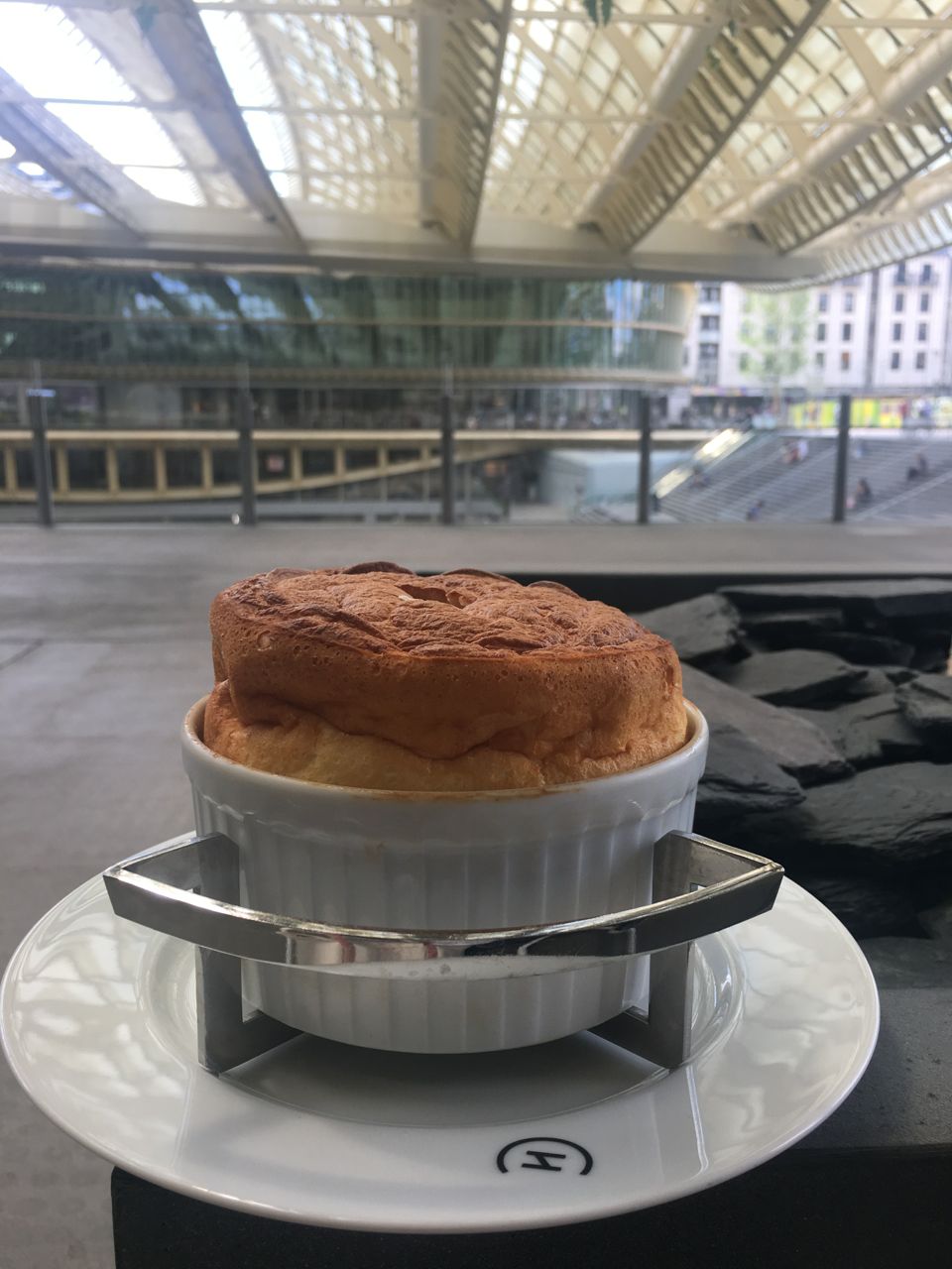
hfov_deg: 48.2
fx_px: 1063
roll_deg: -0.4
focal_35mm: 29
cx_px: 476
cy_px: 634
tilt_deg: -10.4
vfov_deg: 61.7
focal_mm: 4.15
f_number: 2.2
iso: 25
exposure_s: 1/191
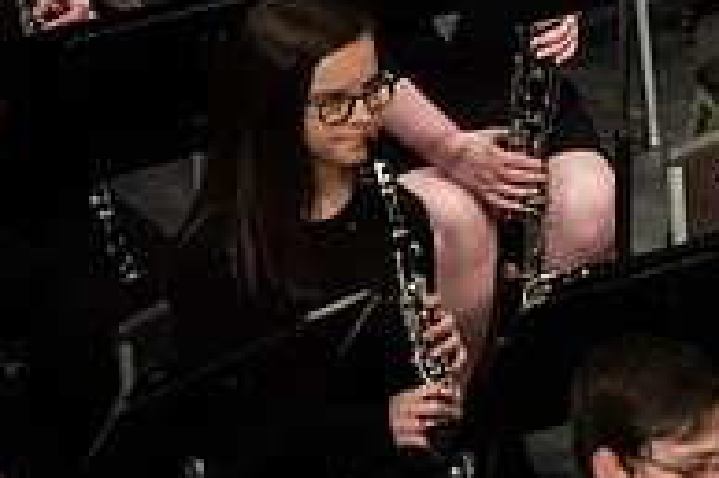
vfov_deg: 2.3
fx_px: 11953
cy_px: 165
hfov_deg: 3.4
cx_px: 867
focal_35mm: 599
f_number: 3.2
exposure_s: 1/250
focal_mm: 200
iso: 3200
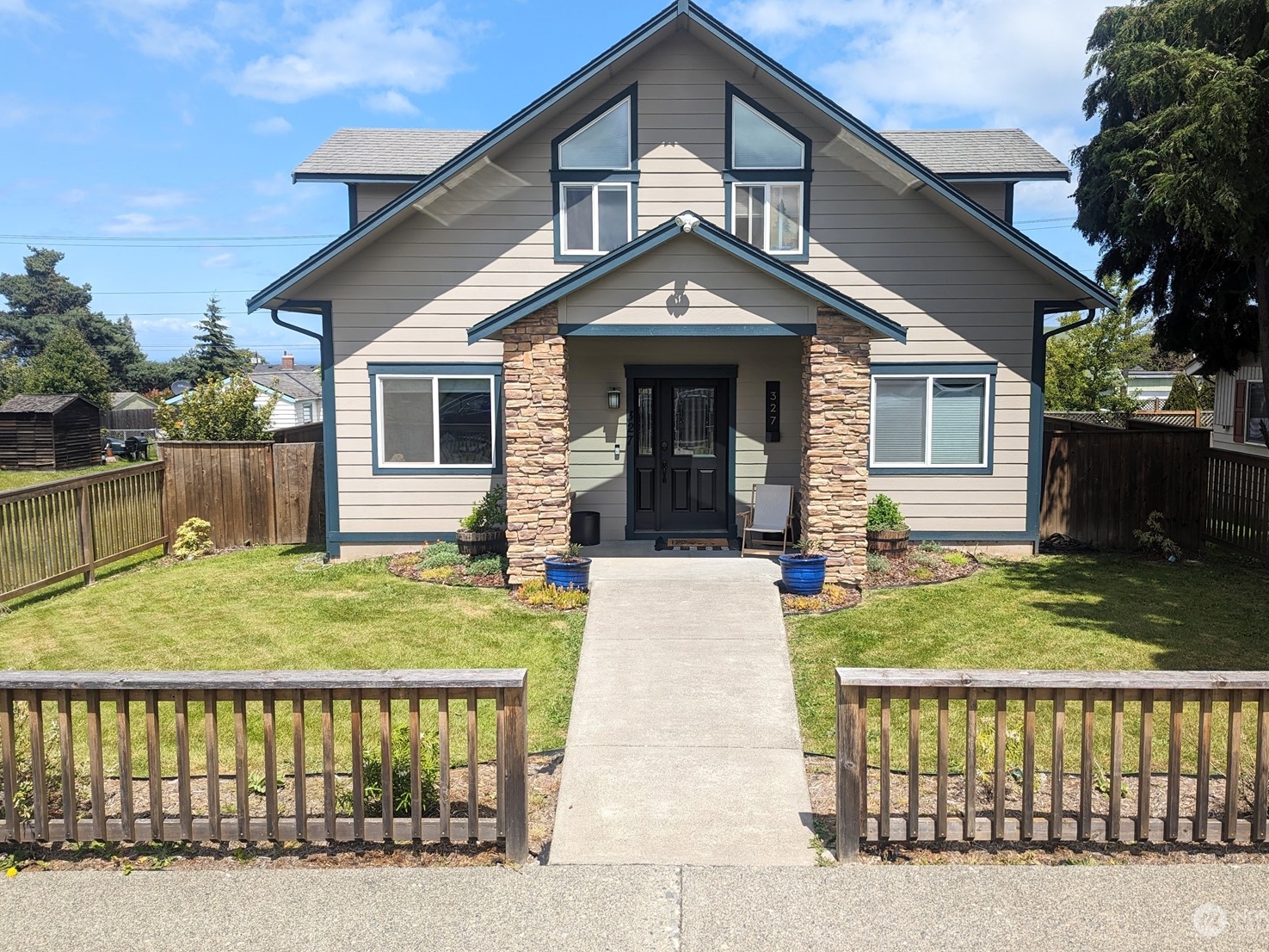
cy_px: 444
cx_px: 675
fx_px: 953
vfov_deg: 53.0
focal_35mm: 26
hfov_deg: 67.2
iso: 45
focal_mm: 6.81
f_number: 1.85
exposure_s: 1/1887
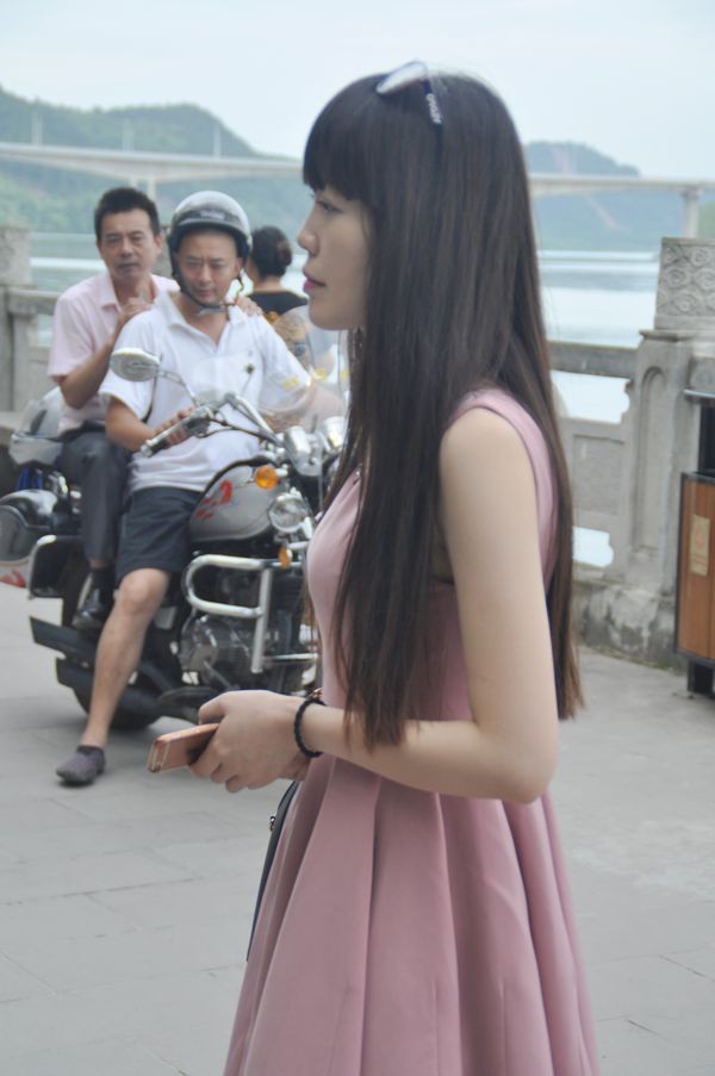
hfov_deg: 16.2
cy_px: 538
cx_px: 358
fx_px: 2508
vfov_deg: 24.2
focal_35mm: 84
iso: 250
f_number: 5.6
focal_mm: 56
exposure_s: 1/400
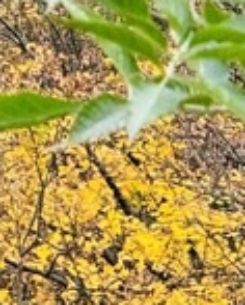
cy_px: 168
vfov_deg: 2.4
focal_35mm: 815
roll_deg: -4.3
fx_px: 7372
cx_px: -644
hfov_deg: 1.9
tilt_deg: -2.2
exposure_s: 1/99
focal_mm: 15.66
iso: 64
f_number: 2.8
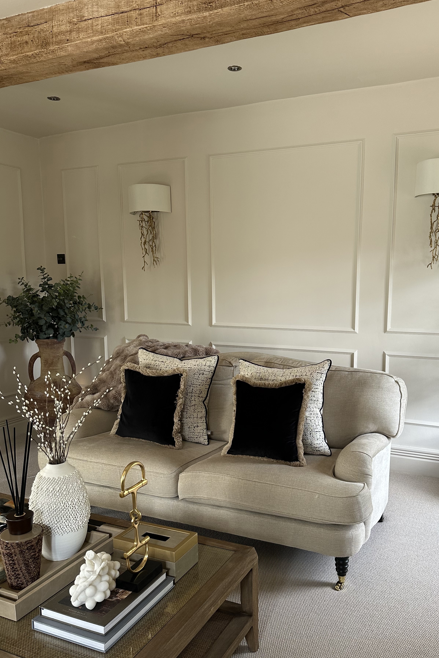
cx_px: 268
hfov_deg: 46.1
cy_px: 352
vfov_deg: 65.4
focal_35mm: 28
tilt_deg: -7.9
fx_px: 512
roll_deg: -0.7
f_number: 1.78
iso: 100
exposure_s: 1/121
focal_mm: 6.86
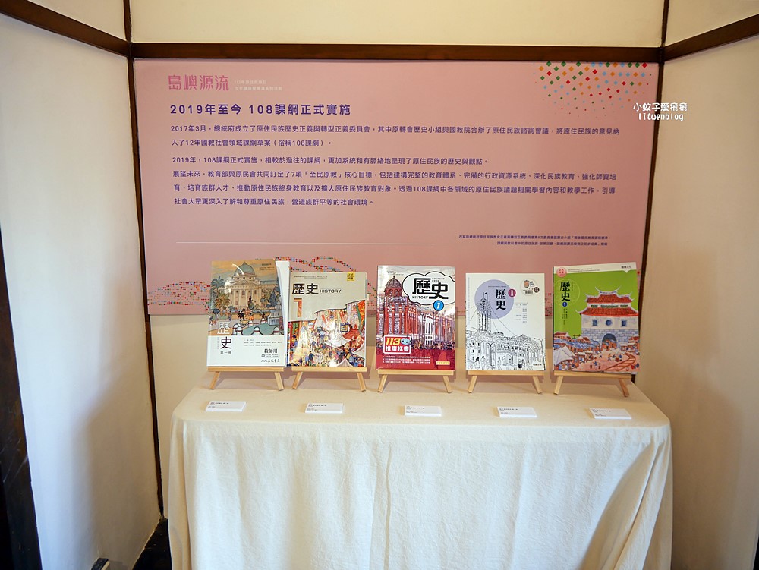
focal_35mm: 28
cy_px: 285
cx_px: 380
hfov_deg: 63.4
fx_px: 614
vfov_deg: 49.8
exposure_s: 1/100
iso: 200
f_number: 3.5
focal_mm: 14
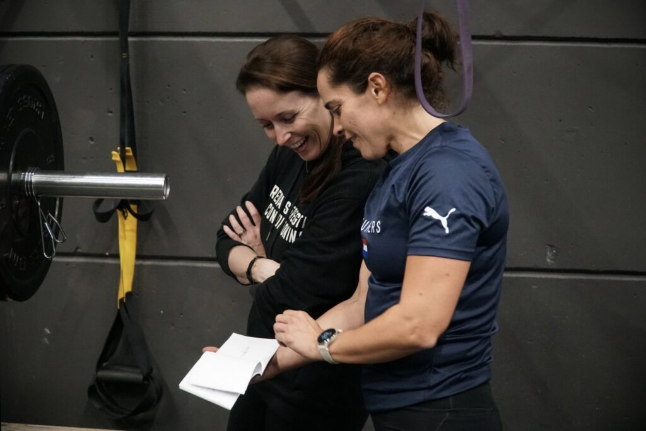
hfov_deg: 28.1
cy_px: 216
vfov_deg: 19.0
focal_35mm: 72
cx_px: 323
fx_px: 1293
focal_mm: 48
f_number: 4
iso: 6400
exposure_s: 1/100
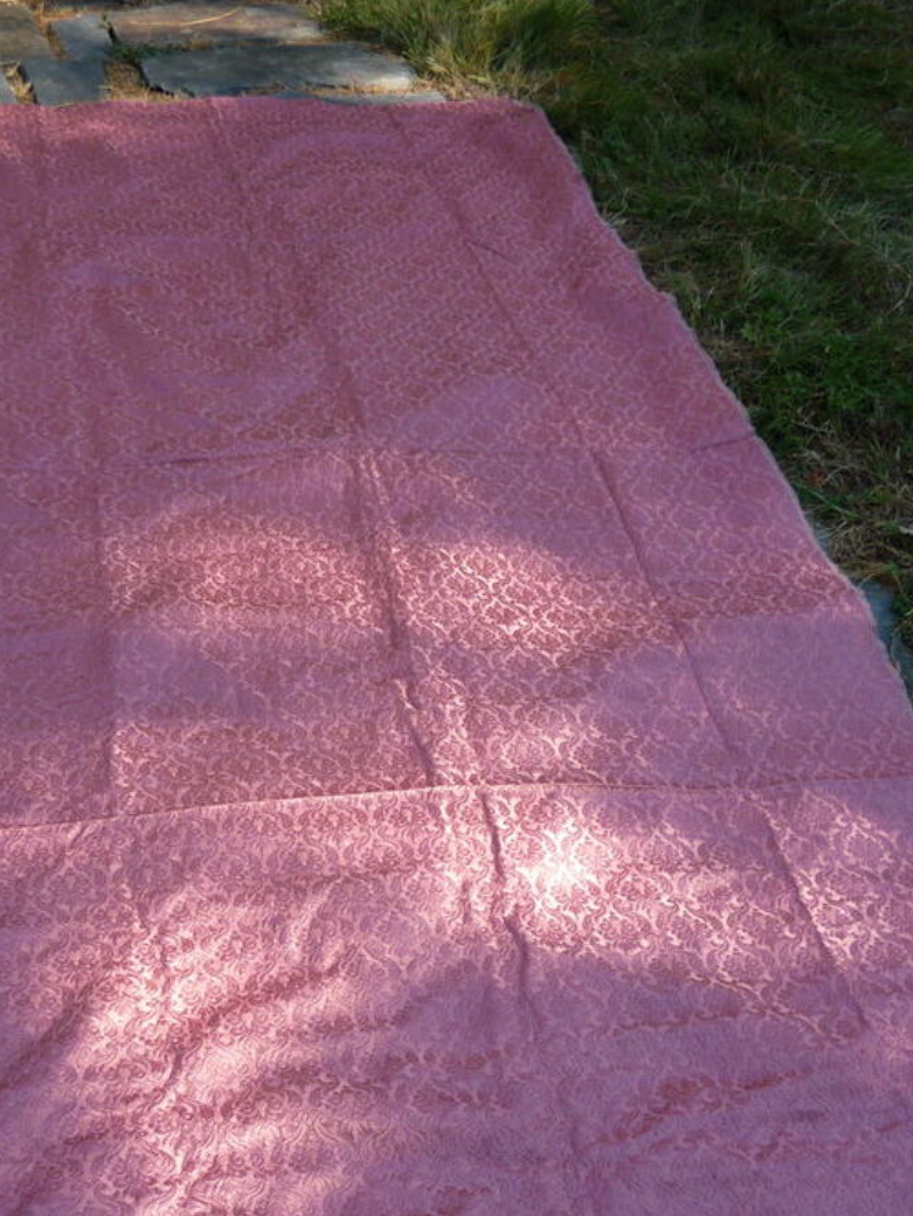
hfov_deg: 31.9
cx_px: 307
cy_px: 893
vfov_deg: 41.0
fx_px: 1582
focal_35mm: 45
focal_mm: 5.2
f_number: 4
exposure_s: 1/200
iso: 100
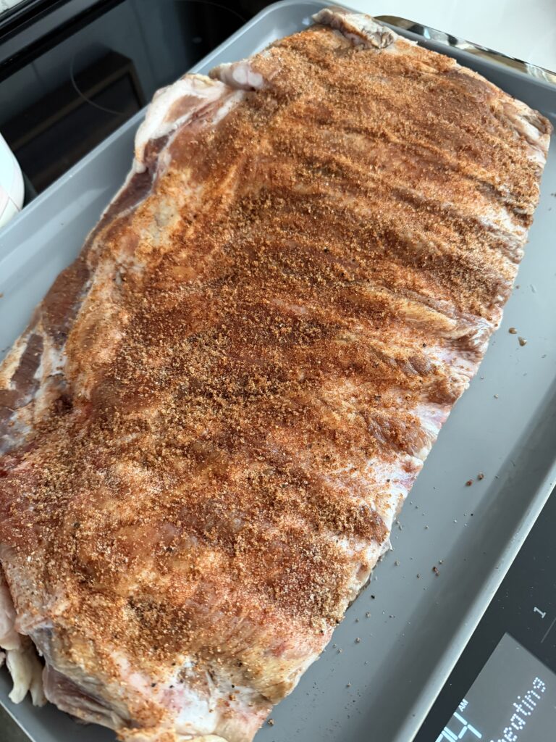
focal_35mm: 24
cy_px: 371
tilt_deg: -64.0
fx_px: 514
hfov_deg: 56.8
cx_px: 278
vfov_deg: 71.6
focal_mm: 6.76
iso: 640
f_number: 1.78
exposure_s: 1/60
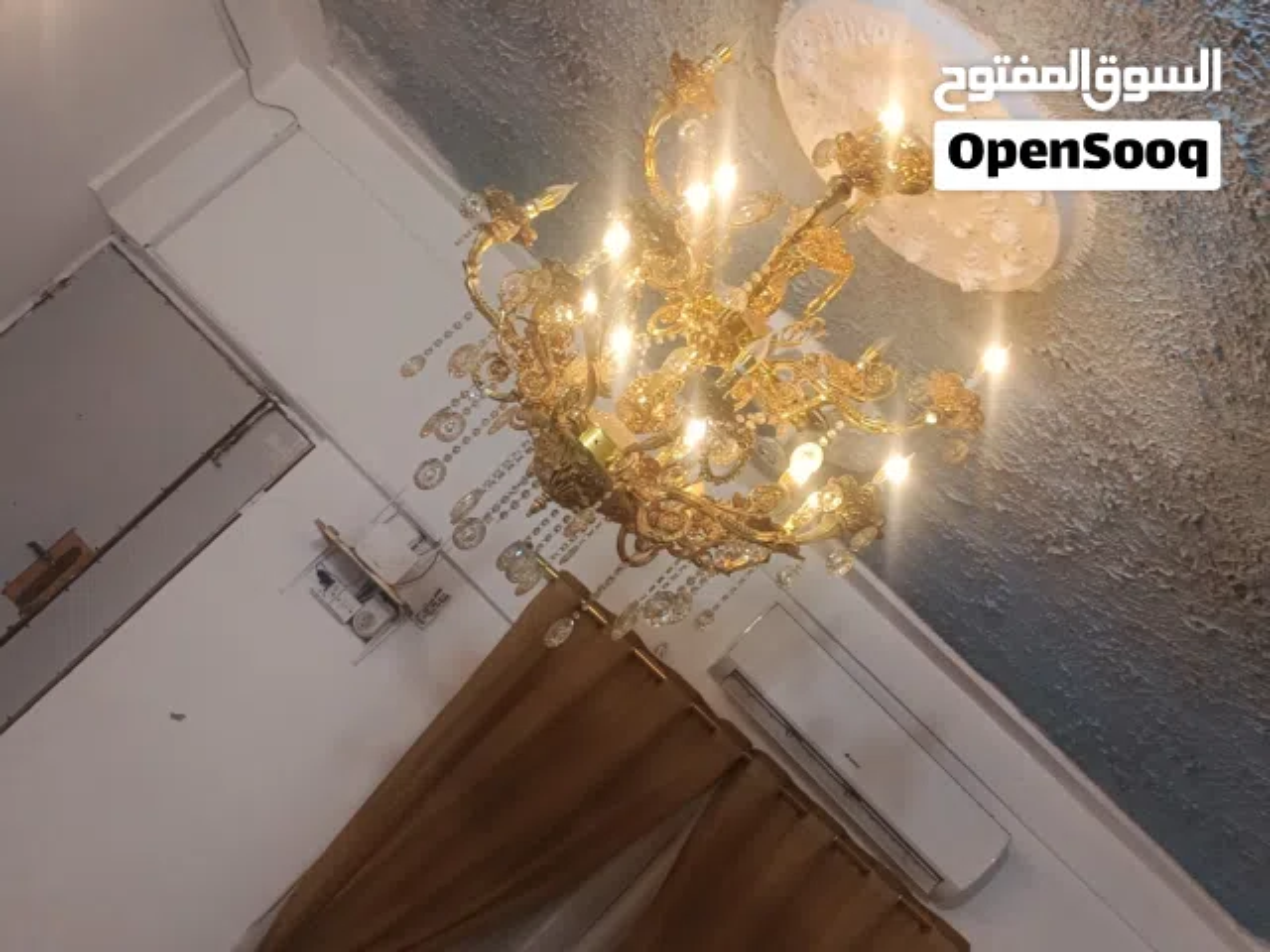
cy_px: 476
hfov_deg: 50.1
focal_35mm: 37
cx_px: 635
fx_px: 1357
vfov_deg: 38.7
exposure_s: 1/50
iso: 500
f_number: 1.69
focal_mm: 6.06
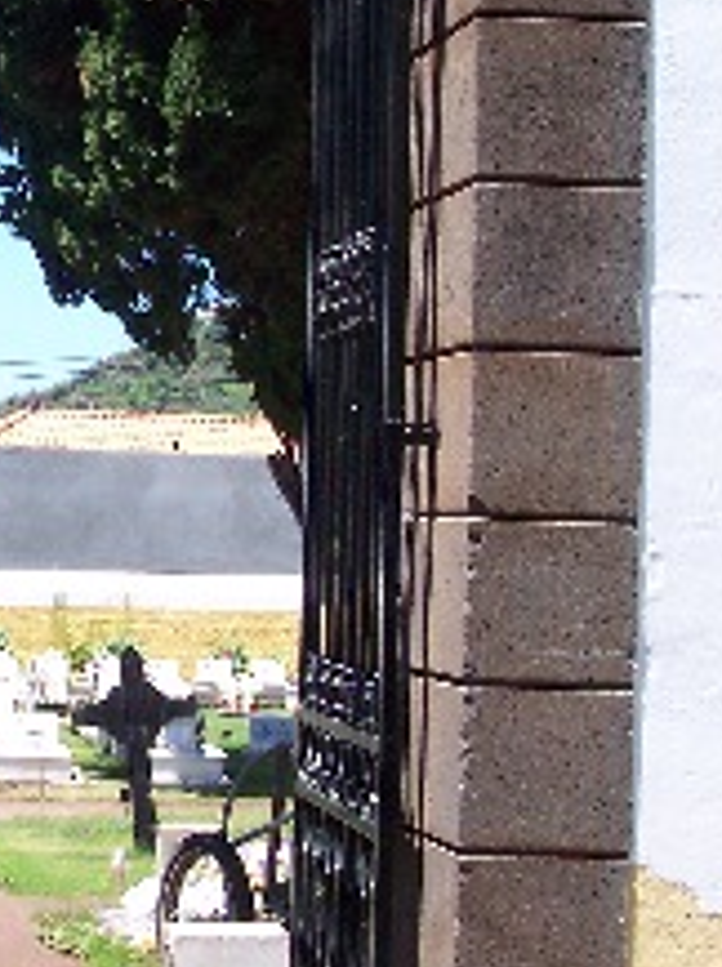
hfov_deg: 13.7
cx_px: -131
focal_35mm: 105
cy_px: 348
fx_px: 2929
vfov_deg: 18.7
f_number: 4.8
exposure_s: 1/350
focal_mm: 8
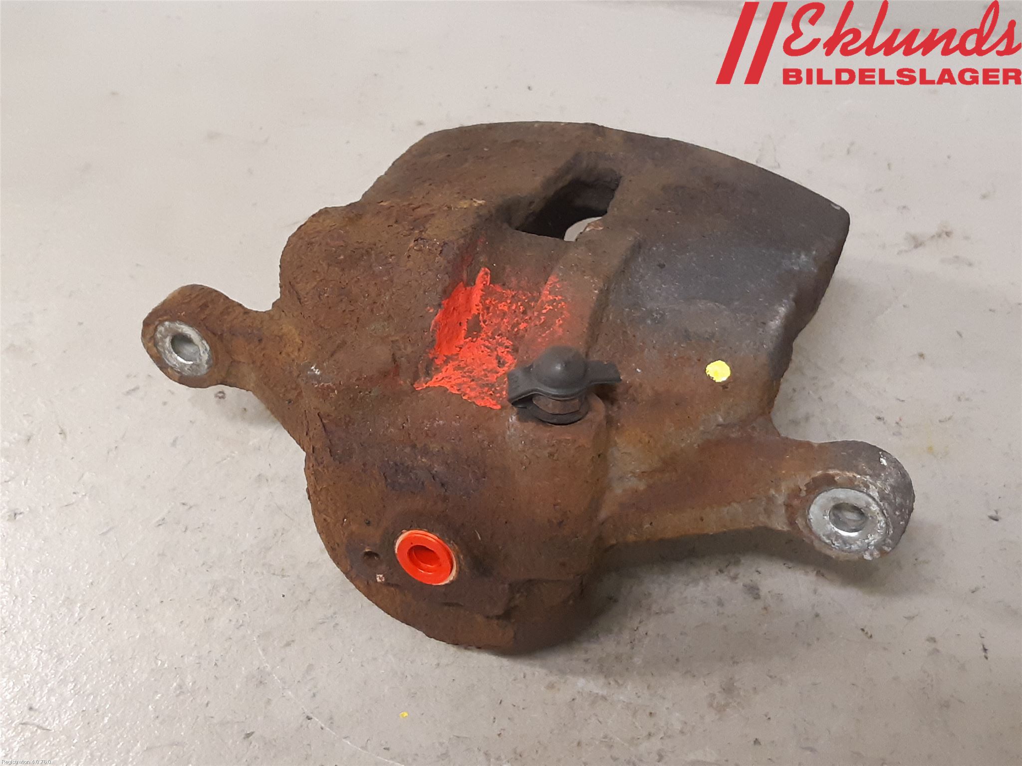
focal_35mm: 26
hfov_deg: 67.3
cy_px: 383
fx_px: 768
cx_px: 511
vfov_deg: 53.1
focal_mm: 3.93
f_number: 1.7
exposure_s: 1/50
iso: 250
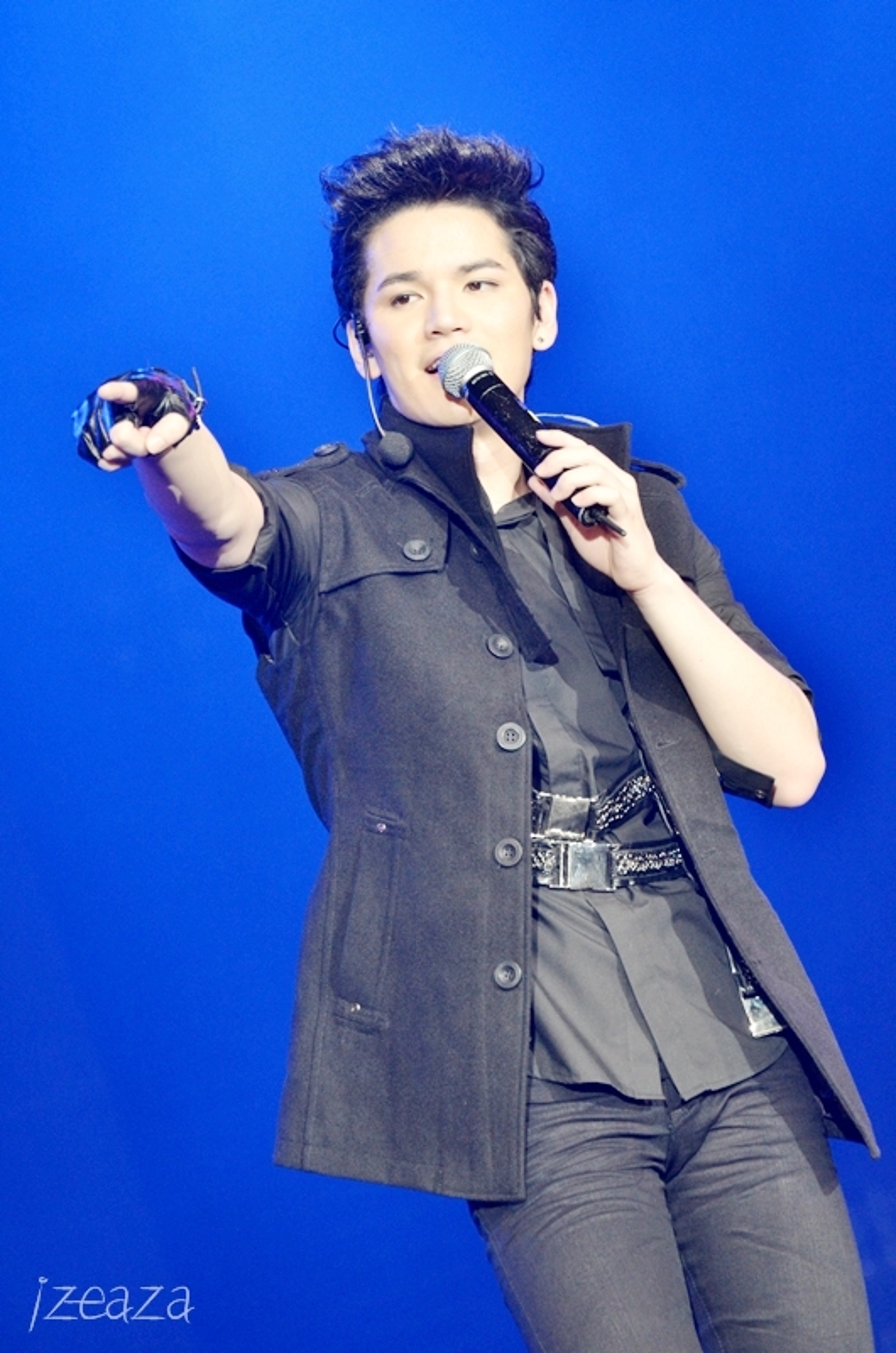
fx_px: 10404
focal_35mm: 278
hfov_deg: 4.9
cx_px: 448
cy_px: 676
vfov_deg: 7.4
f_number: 5.6
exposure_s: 1/100
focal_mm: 185
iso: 1000
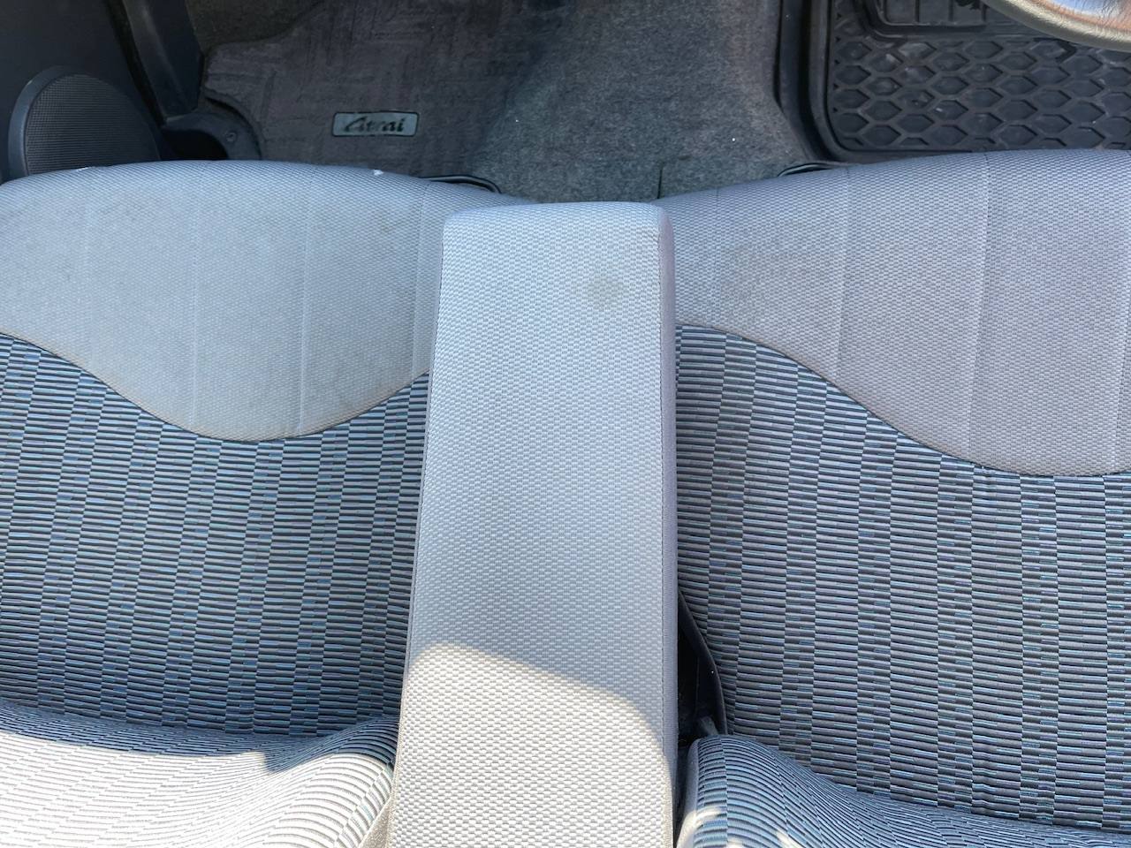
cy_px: 424
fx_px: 817
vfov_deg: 54.9
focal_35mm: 25
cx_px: 566
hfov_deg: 69.4
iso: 80
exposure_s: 1/121
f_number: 1.6
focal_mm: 5.1
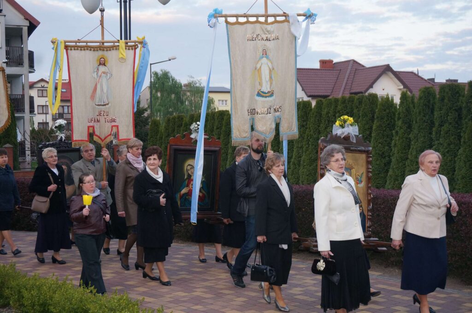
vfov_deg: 27.2
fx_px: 648
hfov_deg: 40.0
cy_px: 156
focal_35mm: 50
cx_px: 236
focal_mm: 33
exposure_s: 1/160
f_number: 5
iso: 800
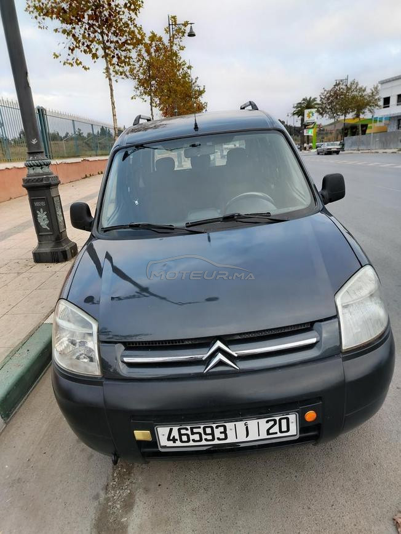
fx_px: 371
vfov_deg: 71.6
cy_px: 267
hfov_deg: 56.8
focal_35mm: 24
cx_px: 200
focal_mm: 5.25
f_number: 1.75
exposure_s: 1/50
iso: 122
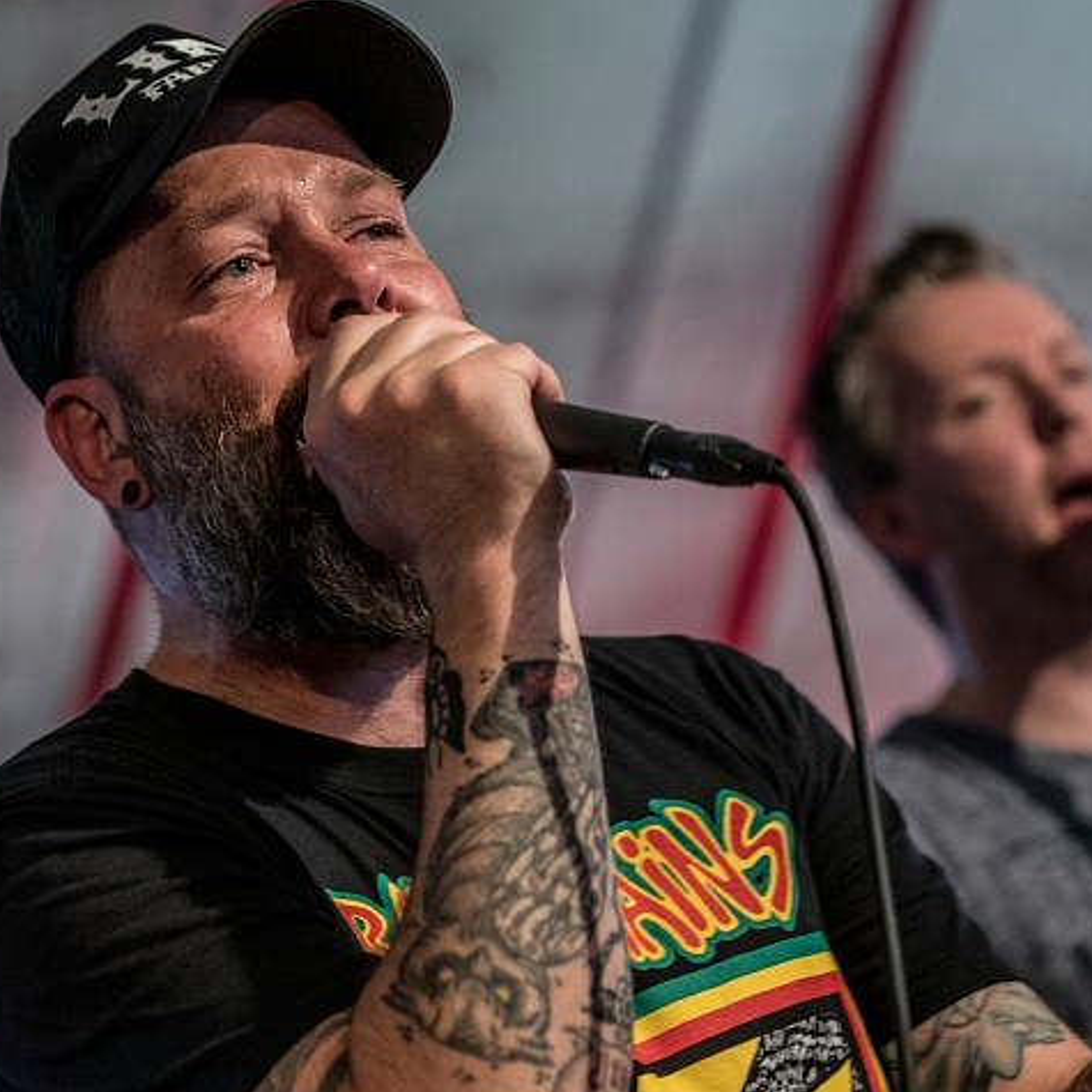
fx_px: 5925
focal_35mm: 166
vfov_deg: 10.5
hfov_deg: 10.5
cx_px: 499
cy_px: 545
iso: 2000
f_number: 2.8
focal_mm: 86
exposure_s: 1/100
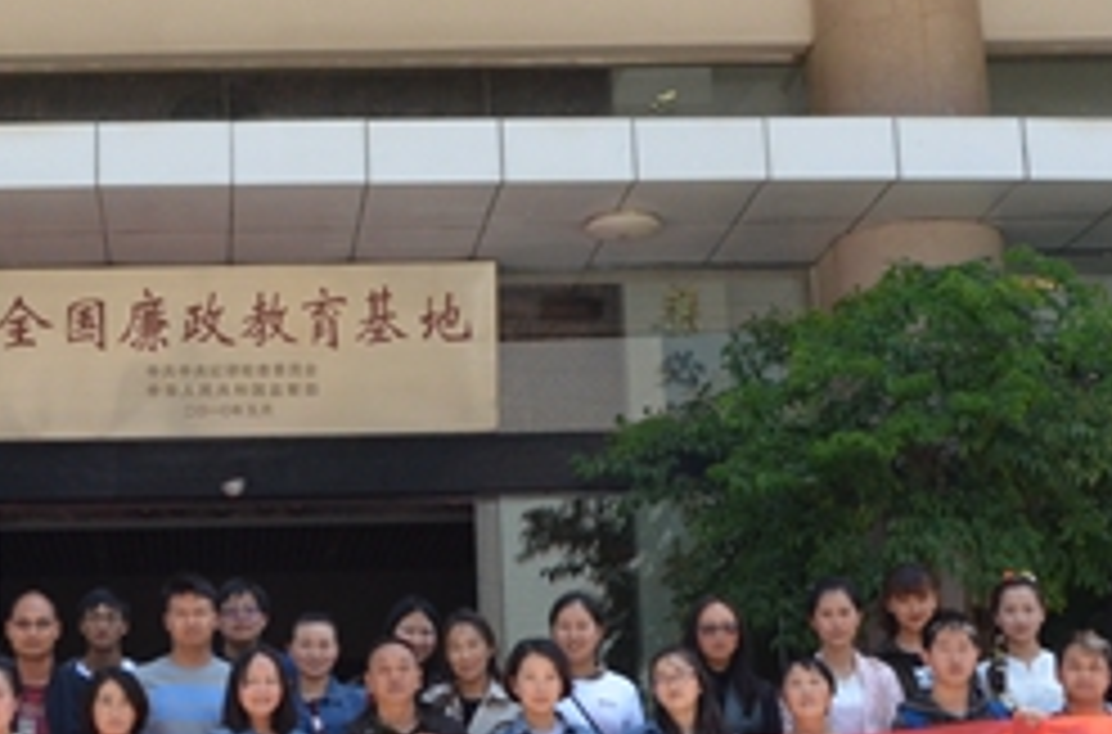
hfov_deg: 22.6
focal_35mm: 89
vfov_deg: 15.2
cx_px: 266
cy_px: 261
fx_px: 2753
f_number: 11
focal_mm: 21
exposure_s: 1/500
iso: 1000
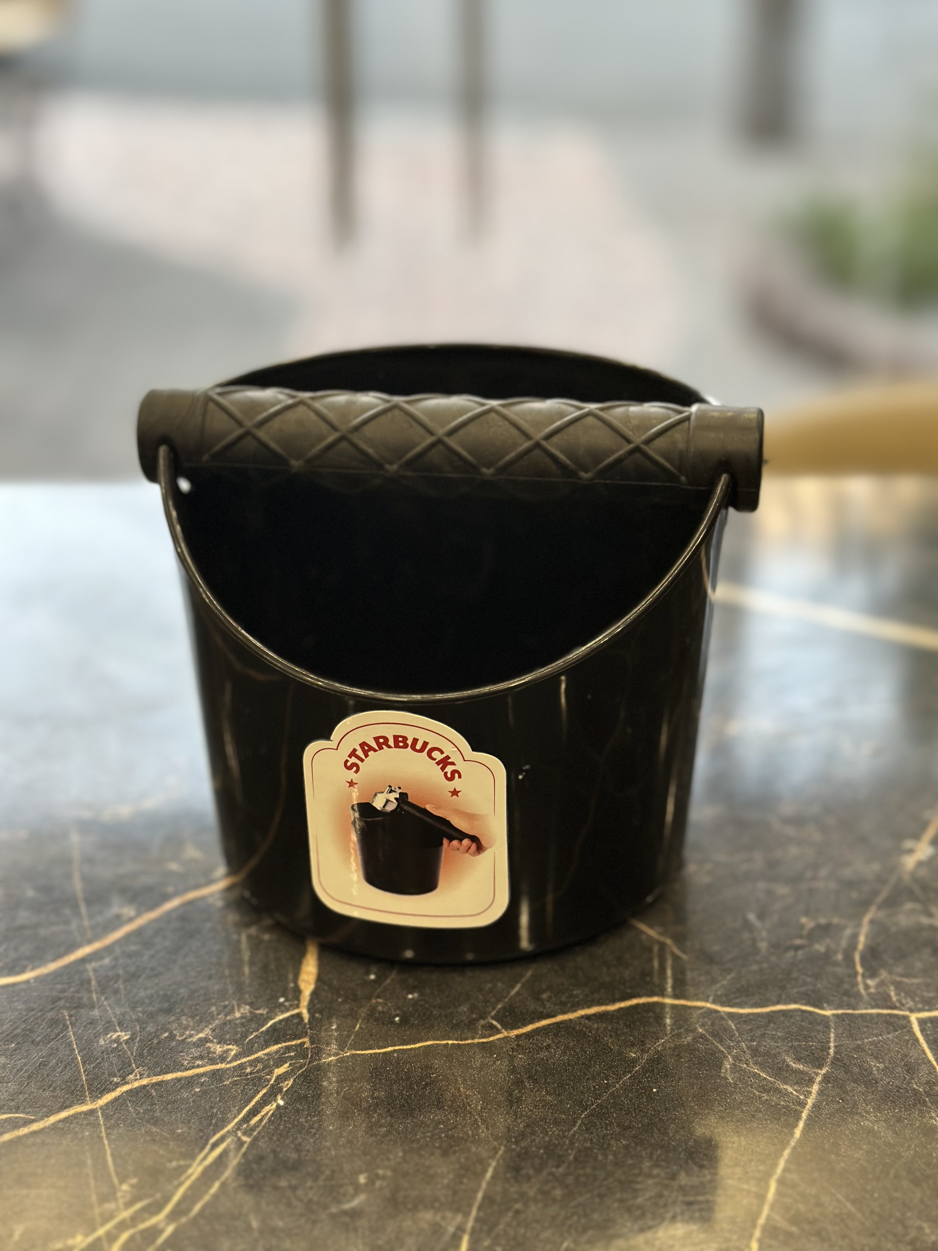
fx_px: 1734
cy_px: 626
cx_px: 469
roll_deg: +0.2
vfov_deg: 39.7
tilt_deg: -26.5
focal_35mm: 48
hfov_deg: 30.3
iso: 125
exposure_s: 1/100
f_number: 1.78
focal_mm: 6.86
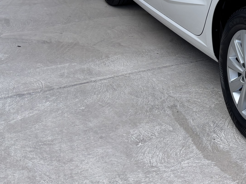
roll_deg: +1.7
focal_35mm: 69
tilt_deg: -7.1
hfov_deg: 24.4
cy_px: -22
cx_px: 325
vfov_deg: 20.3
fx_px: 490
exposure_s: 1/1152
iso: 50
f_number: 1.6
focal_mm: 5.96
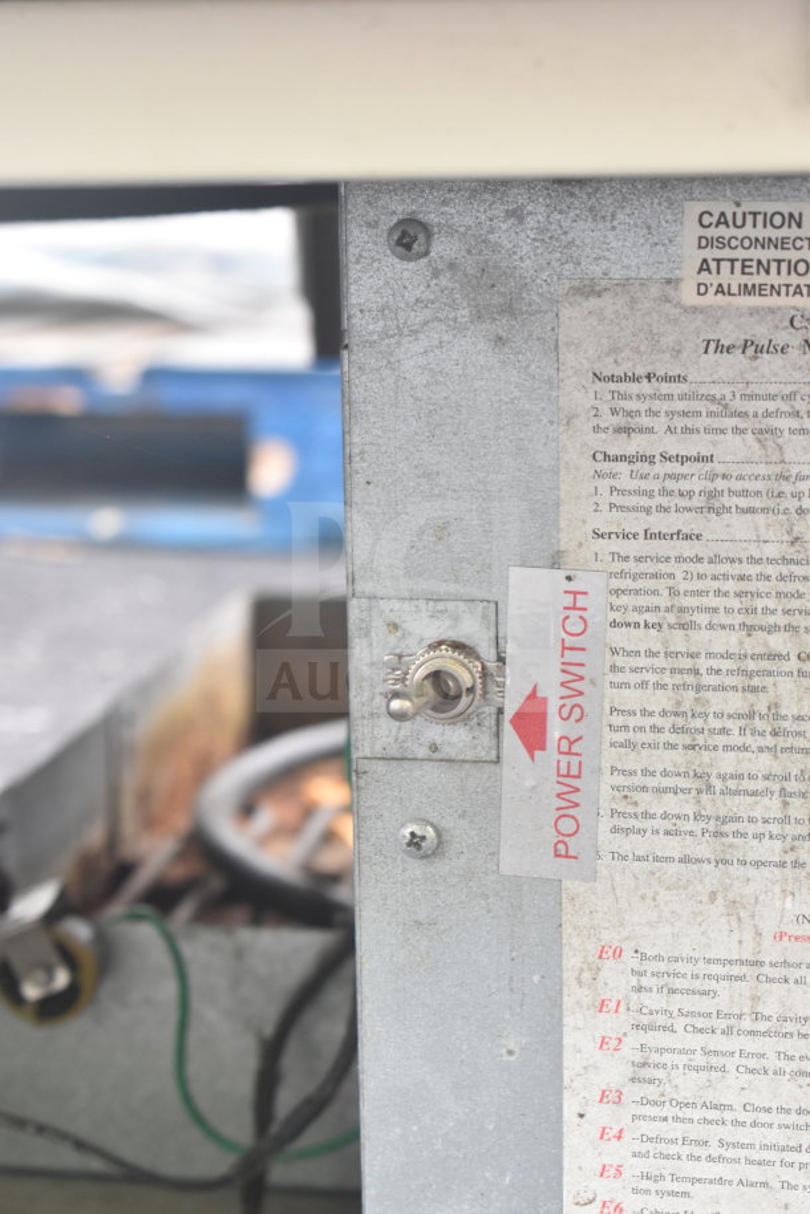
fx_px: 2784
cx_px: 405
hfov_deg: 16.6
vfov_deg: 24.6
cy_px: 607
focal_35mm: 82
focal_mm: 55
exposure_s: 1/100
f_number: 5.6
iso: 1250
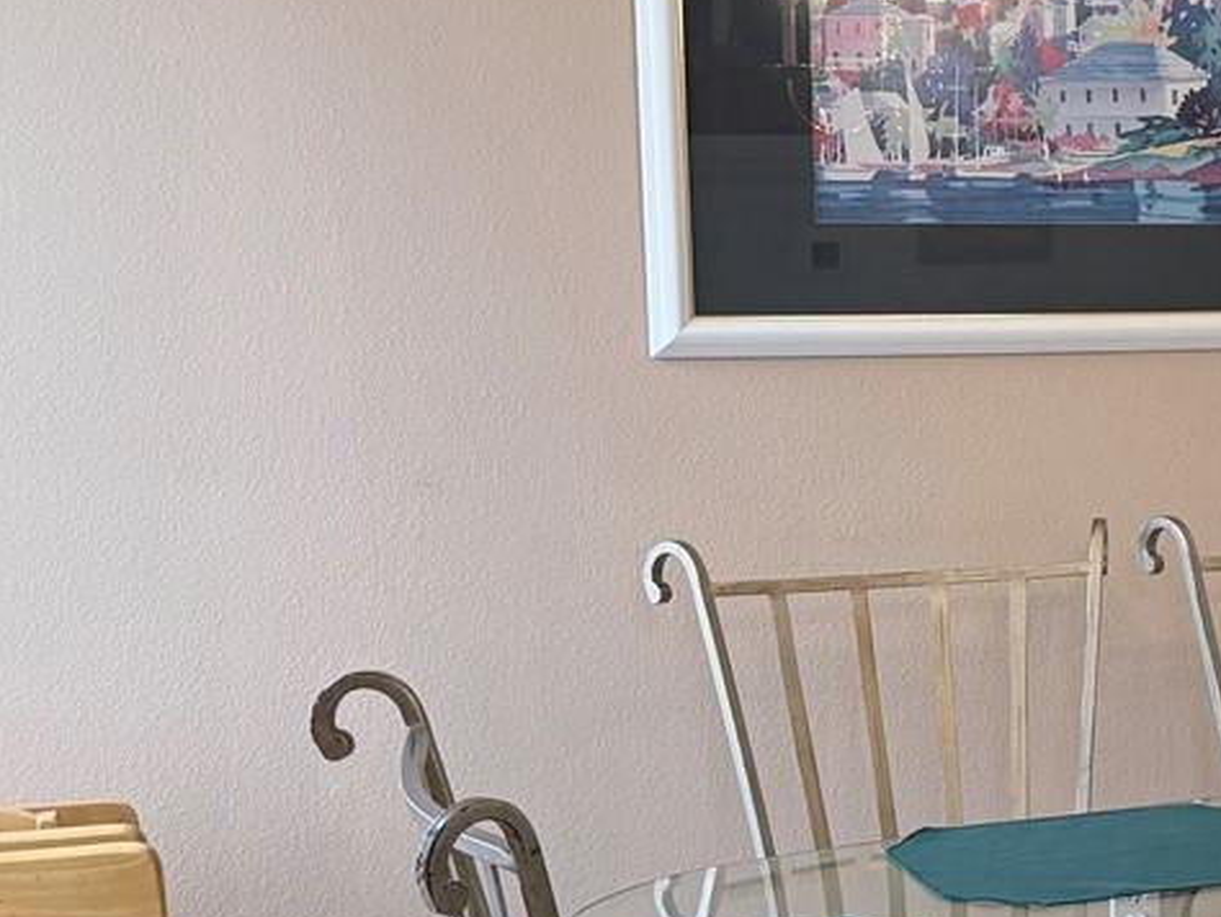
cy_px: 644
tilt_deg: -9.5
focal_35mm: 81
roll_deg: -1.2
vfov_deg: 18.2
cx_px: 1396
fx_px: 2859
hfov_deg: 22.5
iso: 160
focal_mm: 6.76
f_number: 1.78
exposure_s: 1/120
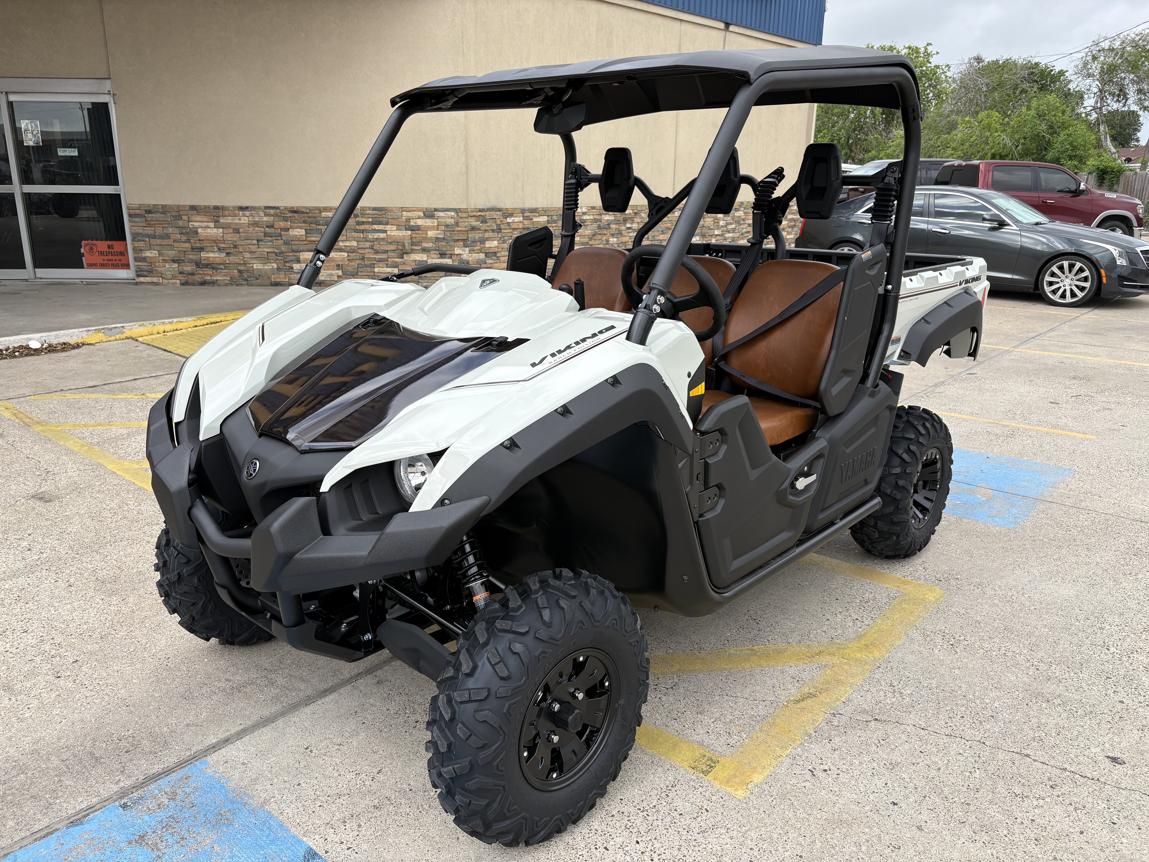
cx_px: 574
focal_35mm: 26
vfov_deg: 53.1
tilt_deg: -16.3
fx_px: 863
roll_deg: -0.1
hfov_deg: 67.3
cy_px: 431
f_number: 1.6
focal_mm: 5.96
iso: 50
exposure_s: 1/1263
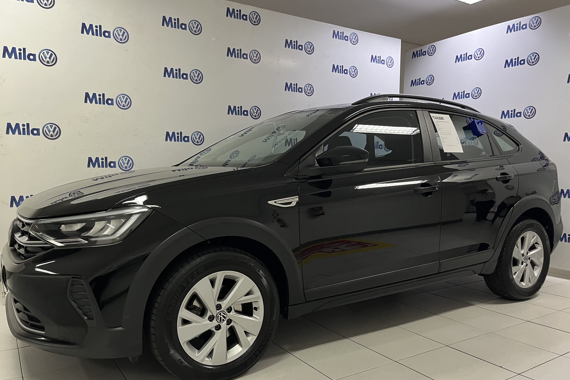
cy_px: 217
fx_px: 443
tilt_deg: -6.1
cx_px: 278
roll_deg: -0.4
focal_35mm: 28
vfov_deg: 46.3
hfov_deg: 65.5
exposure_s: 1/60
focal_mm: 5.1
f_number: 1.6
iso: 160
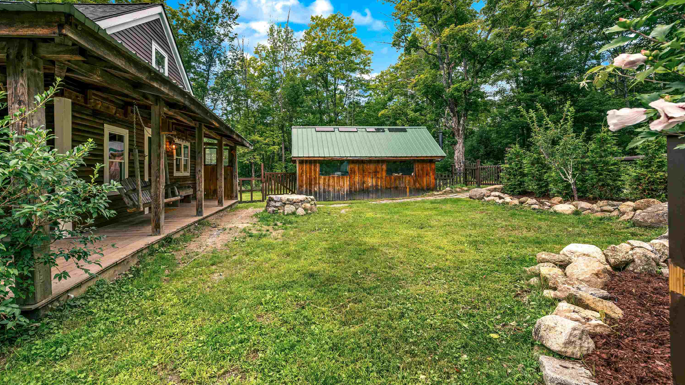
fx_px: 272
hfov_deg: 103.0
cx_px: 337
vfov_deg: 70.4
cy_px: 178
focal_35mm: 15
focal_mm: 14
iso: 100
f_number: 10
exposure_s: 1/20
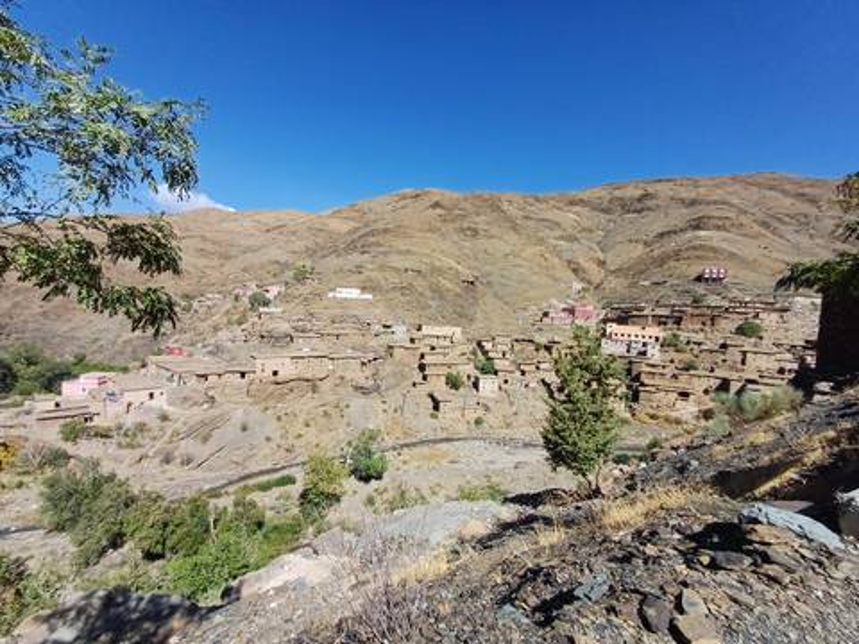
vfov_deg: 78.1
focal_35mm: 16
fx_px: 397
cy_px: 322
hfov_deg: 94.5
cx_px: 430
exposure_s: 1/988
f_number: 2.2
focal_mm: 1.64
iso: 40
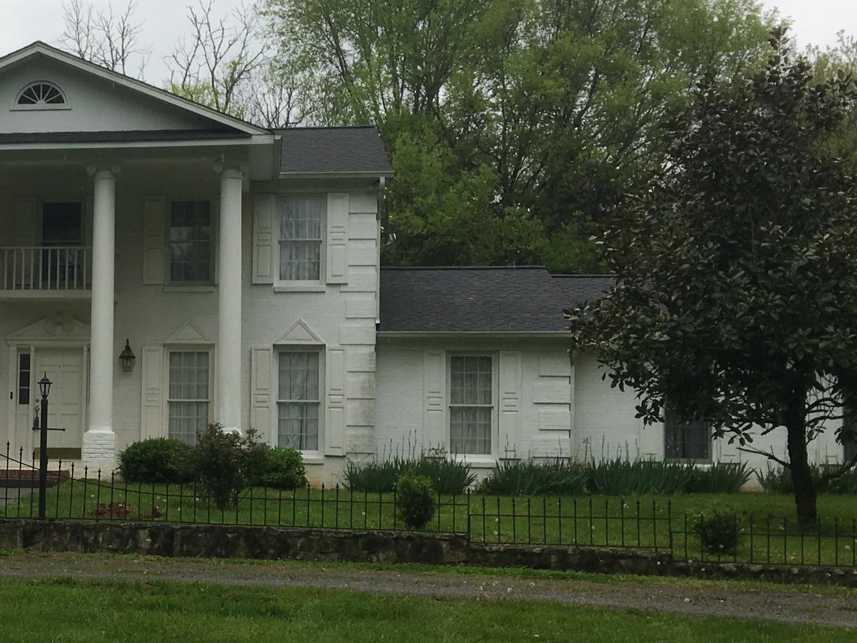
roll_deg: -2.1
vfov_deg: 22.5
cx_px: 59
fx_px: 1610
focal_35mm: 65
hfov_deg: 28.5
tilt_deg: +4.6
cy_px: 431
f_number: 2.2
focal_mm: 4.15
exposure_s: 1/674
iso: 25
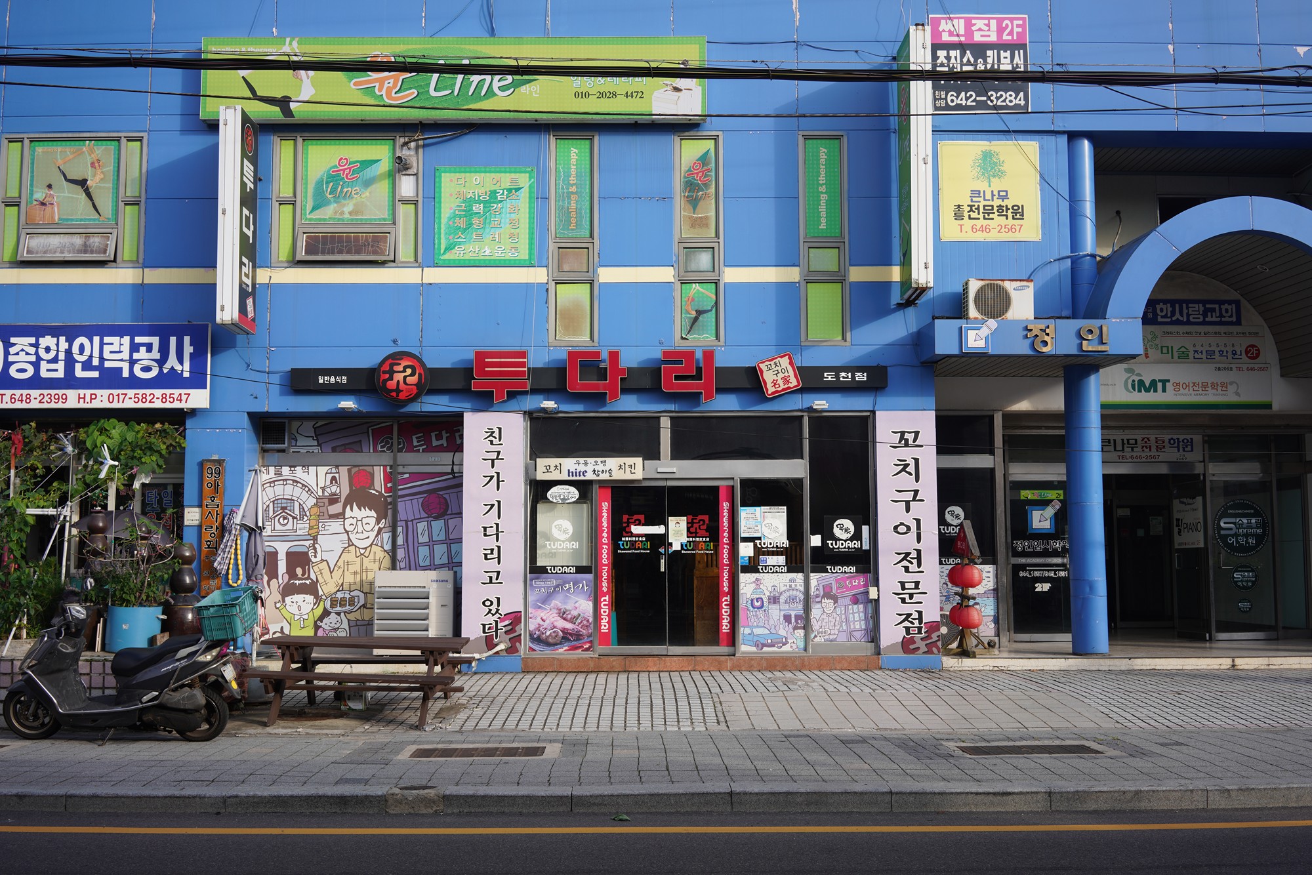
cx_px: 656
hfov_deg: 54.4
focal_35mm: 35
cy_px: 438
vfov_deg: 37.9
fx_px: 1276
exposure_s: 1/100
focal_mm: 35
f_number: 8
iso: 100
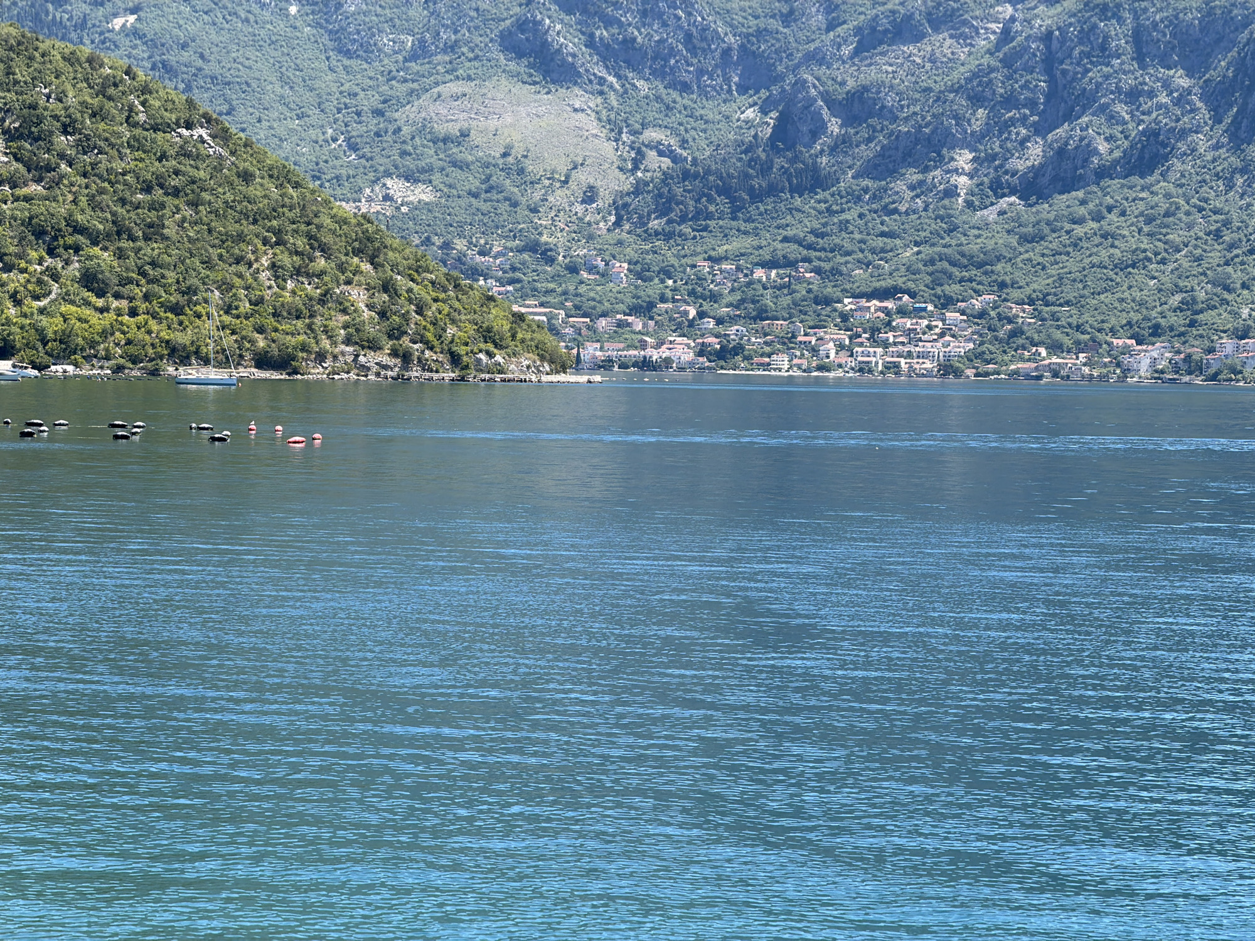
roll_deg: -1.4
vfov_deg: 14.8
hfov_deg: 19.6
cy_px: 470
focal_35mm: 100
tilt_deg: -2.3
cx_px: 628
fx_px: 3625
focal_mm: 16.89
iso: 50
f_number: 2.8
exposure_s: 1/545
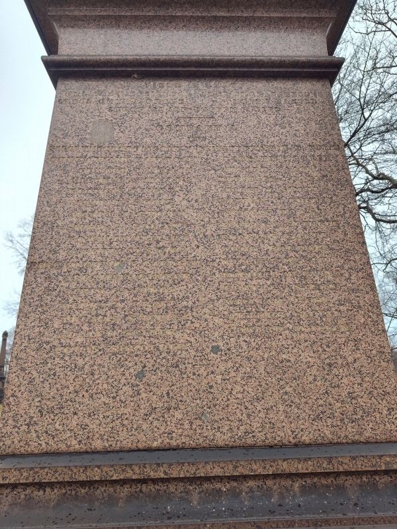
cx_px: 198
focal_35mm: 23
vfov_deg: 73.9
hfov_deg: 58.9
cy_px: 264
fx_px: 352
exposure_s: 1/423
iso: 100
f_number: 1.8
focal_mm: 5.56
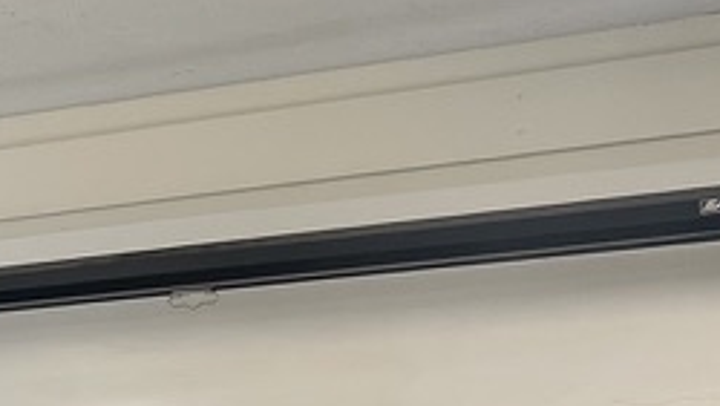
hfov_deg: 16.4
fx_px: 2216
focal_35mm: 116
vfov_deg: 10.1
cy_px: 616
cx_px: -446
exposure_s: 1/120
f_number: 1.5
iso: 125
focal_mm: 5.7
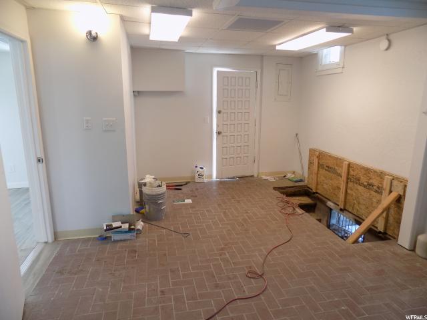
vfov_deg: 58.9
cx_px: 214
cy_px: 160
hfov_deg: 73.9
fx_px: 284
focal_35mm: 23
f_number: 3.1
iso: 100
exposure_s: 1/30
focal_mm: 4
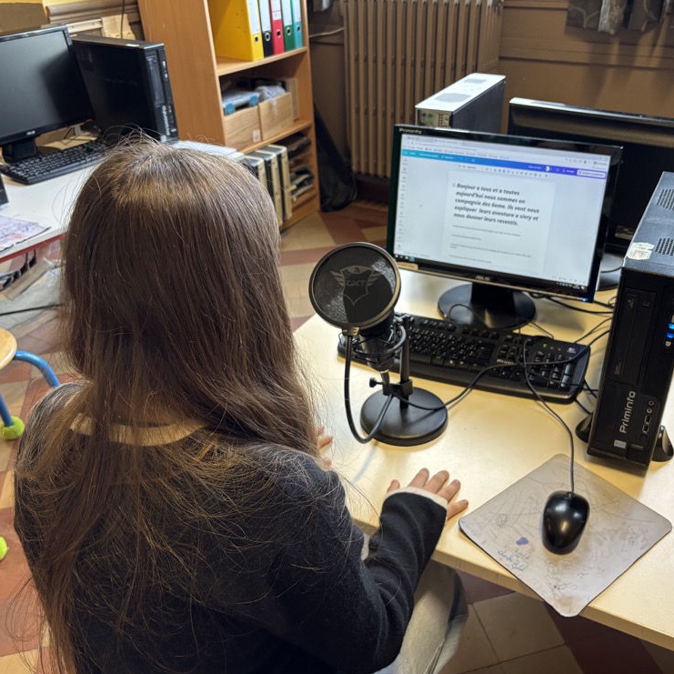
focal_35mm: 31
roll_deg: +1.1
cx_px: 384
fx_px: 683
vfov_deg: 52.5
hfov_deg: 52.4
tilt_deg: -31.7
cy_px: 337
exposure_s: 1/62
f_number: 1.6
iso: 125
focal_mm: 5.96
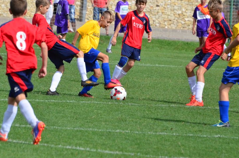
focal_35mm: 558
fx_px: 3697
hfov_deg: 3.7
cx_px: 118
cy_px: 66
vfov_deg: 2.5
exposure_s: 1/5000
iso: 2500
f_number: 9
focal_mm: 300
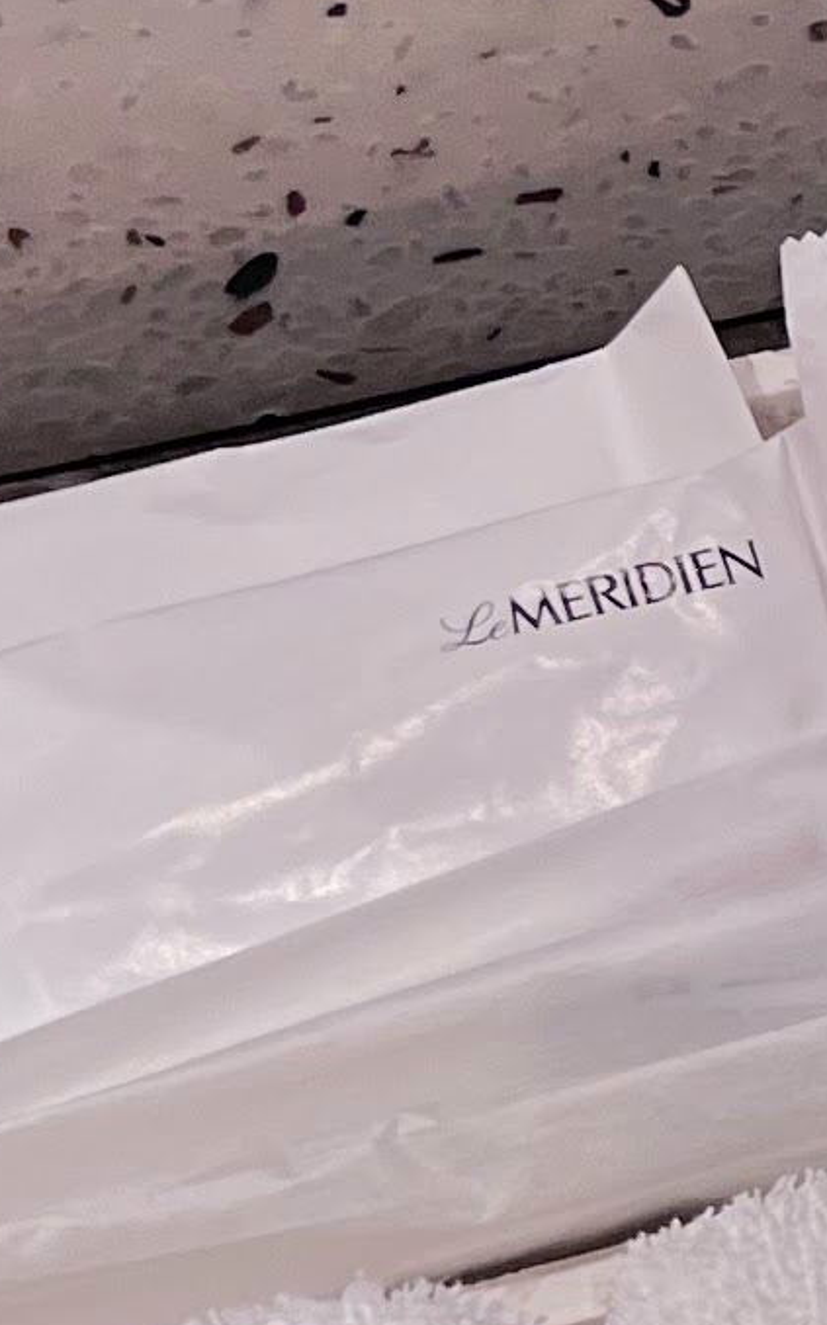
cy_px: 494
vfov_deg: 12.8
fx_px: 5922
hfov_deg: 7.2
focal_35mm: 164
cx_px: 2411
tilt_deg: -48.7
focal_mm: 5.7
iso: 100
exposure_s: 1/100
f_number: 1.5
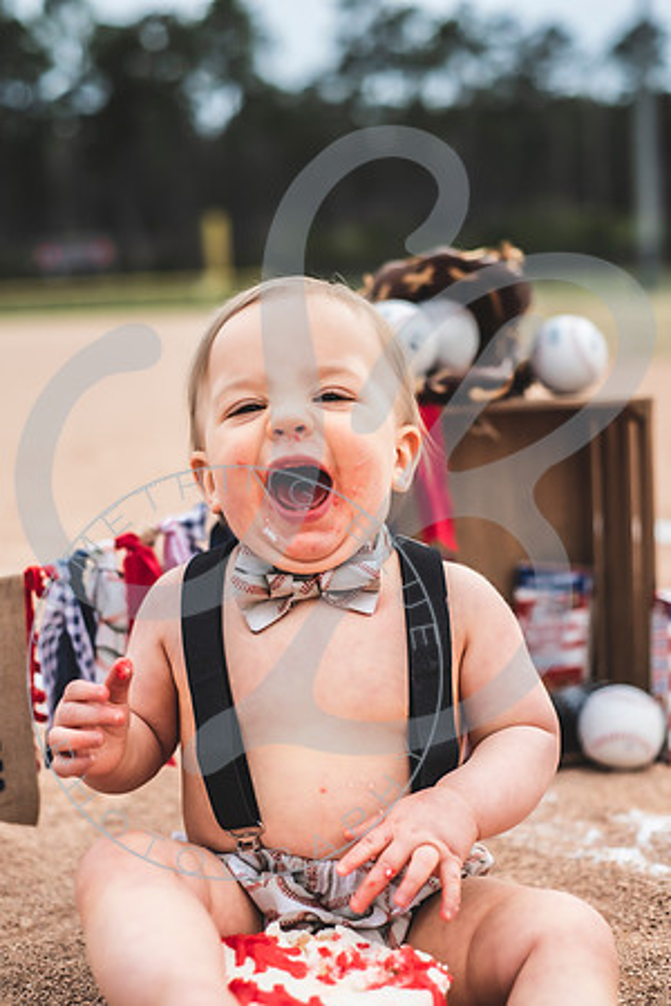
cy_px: 503
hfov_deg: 27.0
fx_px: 1398
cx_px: 336
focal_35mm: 50
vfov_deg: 39.6
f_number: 2.8
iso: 100
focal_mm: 50
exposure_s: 1/400
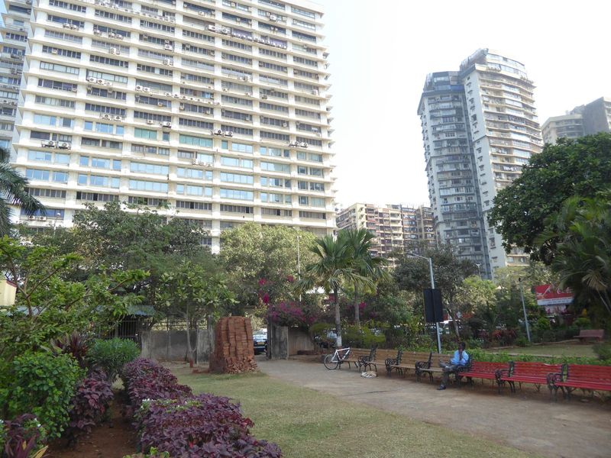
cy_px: 229
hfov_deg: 71.6
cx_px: 306
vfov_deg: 56.8
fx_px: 424
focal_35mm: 24
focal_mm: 4.3
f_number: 3.3
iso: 80
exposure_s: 1/320
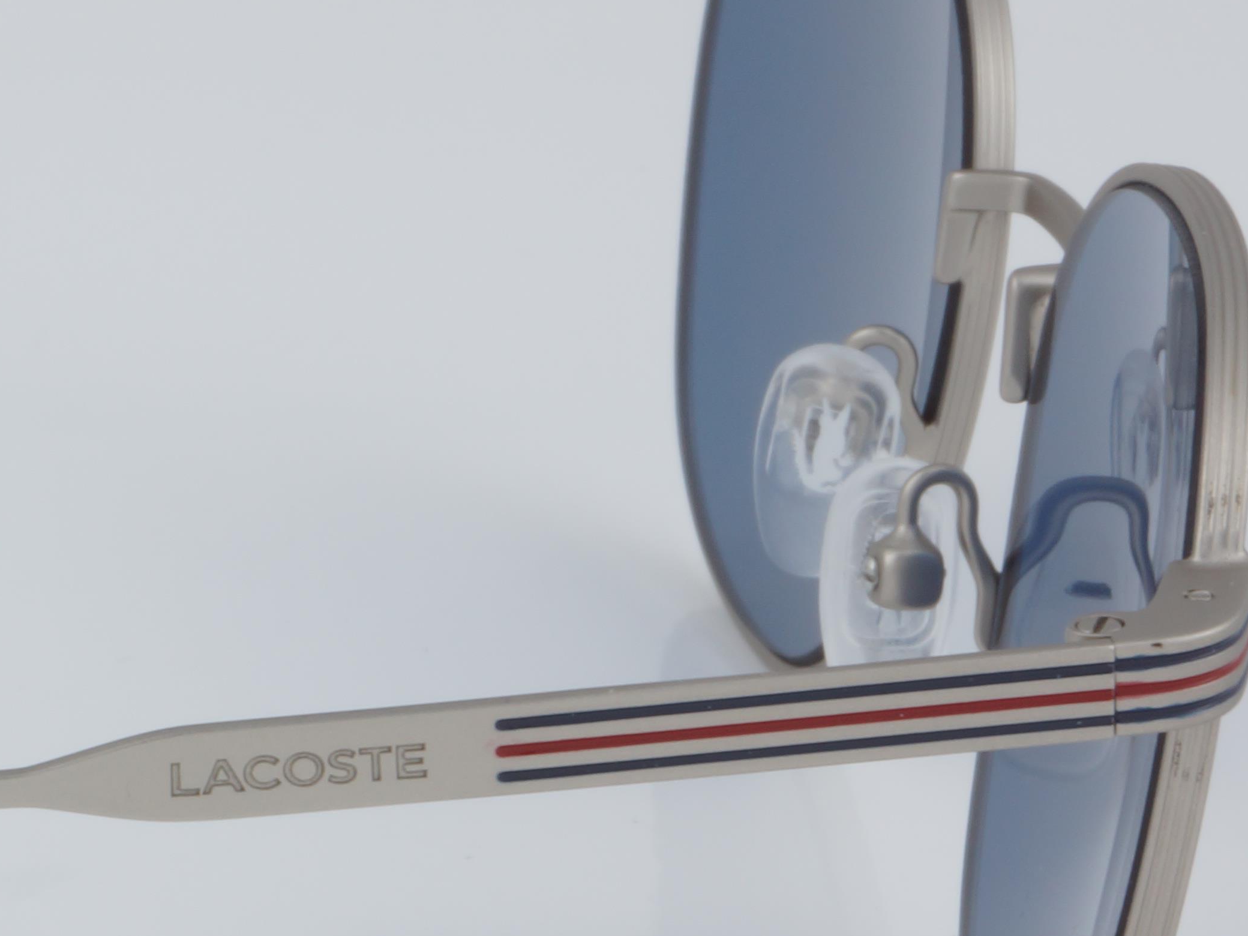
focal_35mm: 208
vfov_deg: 7.1
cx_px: -416
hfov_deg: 9.3
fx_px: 7499
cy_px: 733
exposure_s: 1/4
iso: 100
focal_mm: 50
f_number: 32
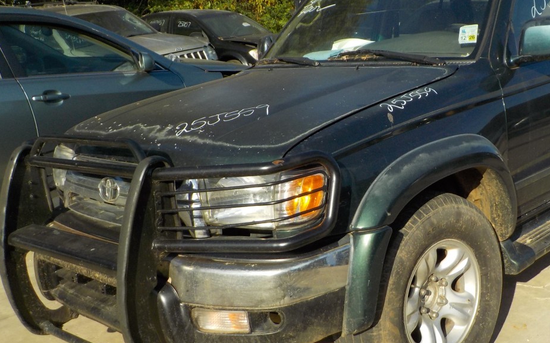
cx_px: 376
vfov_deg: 29.2
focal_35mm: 44
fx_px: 659
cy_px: 188
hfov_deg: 44.5
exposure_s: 1/1250
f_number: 3.3
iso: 125
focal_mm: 4.1
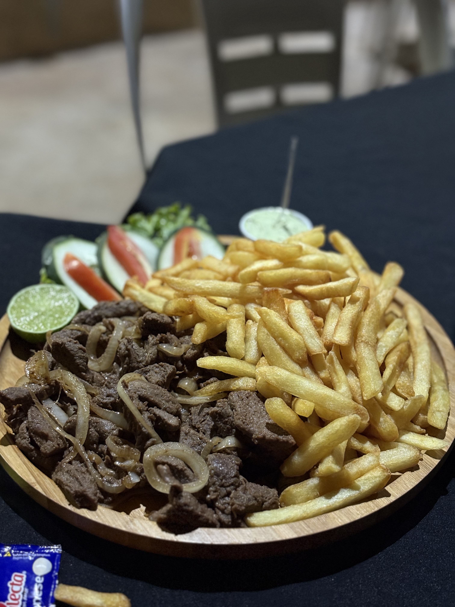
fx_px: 911
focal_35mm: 52
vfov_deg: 36.8
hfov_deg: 28.0
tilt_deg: -32.5
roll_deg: -1.6
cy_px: 304
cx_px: 228
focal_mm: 5.96
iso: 400
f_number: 1.6
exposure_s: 1/29
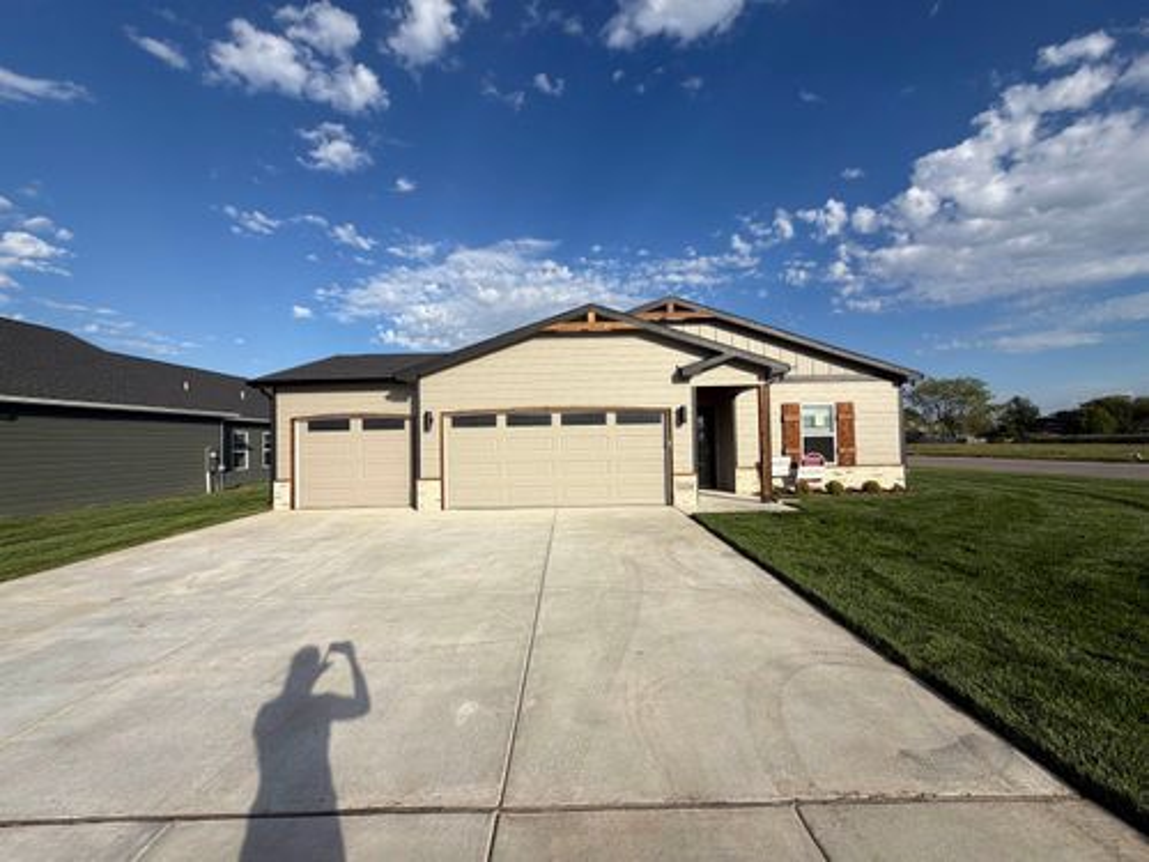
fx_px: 465
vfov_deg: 85.7
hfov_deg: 102.1
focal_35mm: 14
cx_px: 574
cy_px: 431
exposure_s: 1/1105
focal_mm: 2.22
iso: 20
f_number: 2.2
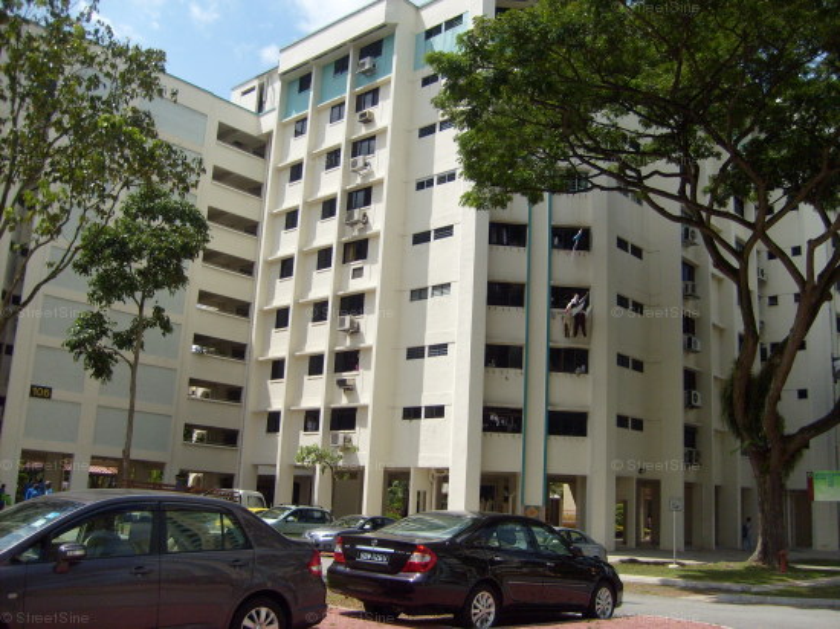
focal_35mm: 35
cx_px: 420
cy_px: 314
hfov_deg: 52.6
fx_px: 849
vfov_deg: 40.7
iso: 80
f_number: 7.1
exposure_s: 1/350
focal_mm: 5.8
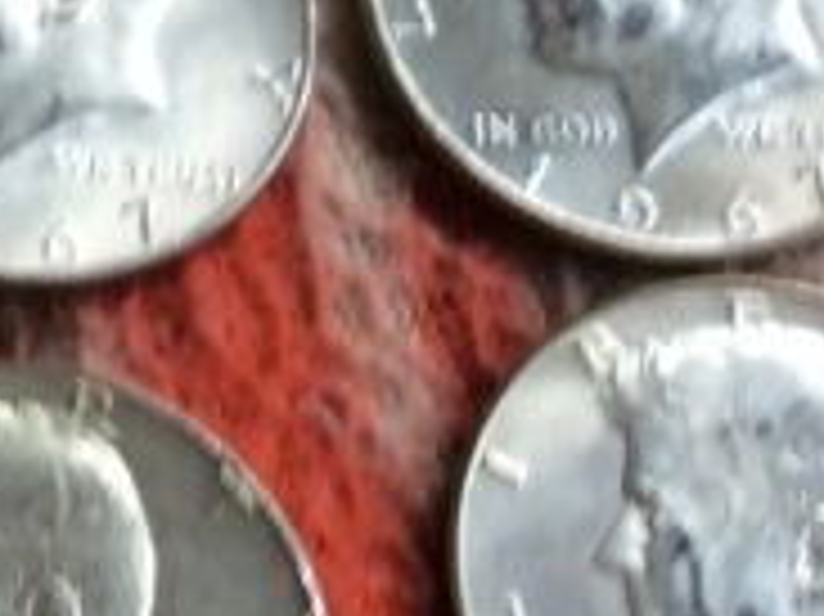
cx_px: -446
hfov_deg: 10.9
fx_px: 4163
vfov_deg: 8.3
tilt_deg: -59.4
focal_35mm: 175
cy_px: -277
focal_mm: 3.3
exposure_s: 1/24
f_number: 2.4
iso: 64
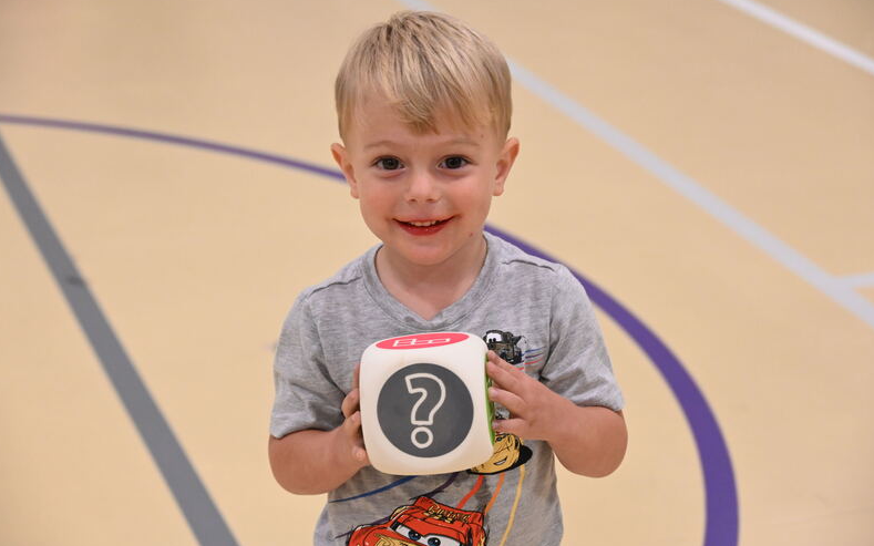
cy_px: 279
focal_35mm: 92
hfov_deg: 22.6
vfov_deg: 14.2
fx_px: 2191
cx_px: 435
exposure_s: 1/250
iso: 4500
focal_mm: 89
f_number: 6.3
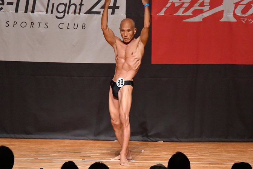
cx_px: 126
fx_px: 2192
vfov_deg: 4.4
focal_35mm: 312
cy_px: 87
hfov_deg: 6.6
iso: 12800
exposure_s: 1/400
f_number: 5.6
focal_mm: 180
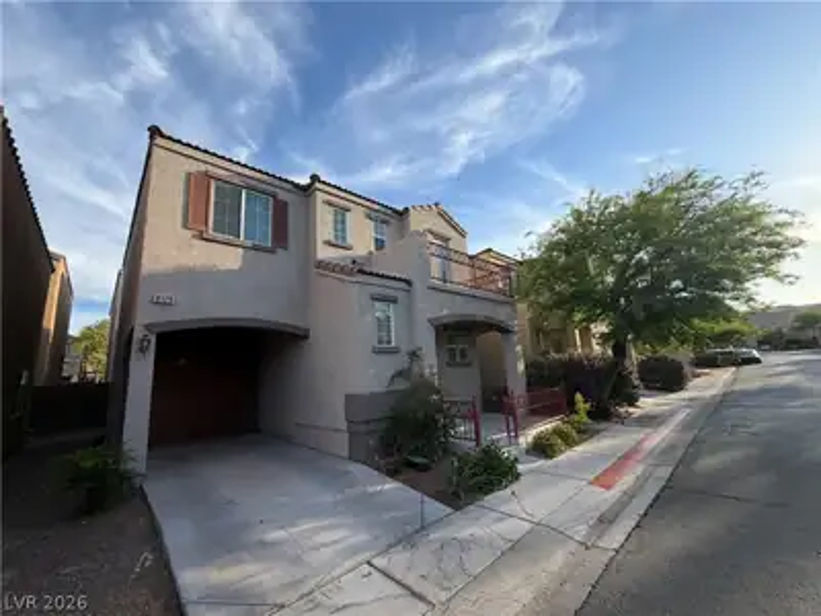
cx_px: 410
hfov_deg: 102.1
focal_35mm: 14
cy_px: 308
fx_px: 332
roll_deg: +3.7
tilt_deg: +10.2
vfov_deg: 85.7
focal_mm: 2.22
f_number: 2.2
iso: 40
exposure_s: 1/742
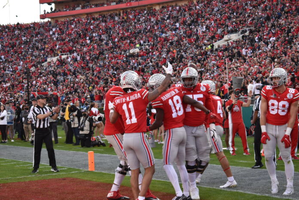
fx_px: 685
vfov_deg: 16.6
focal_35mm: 82
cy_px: 100
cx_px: 150
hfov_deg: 24.6
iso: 200
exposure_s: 1/250
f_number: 6.3
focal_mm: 55
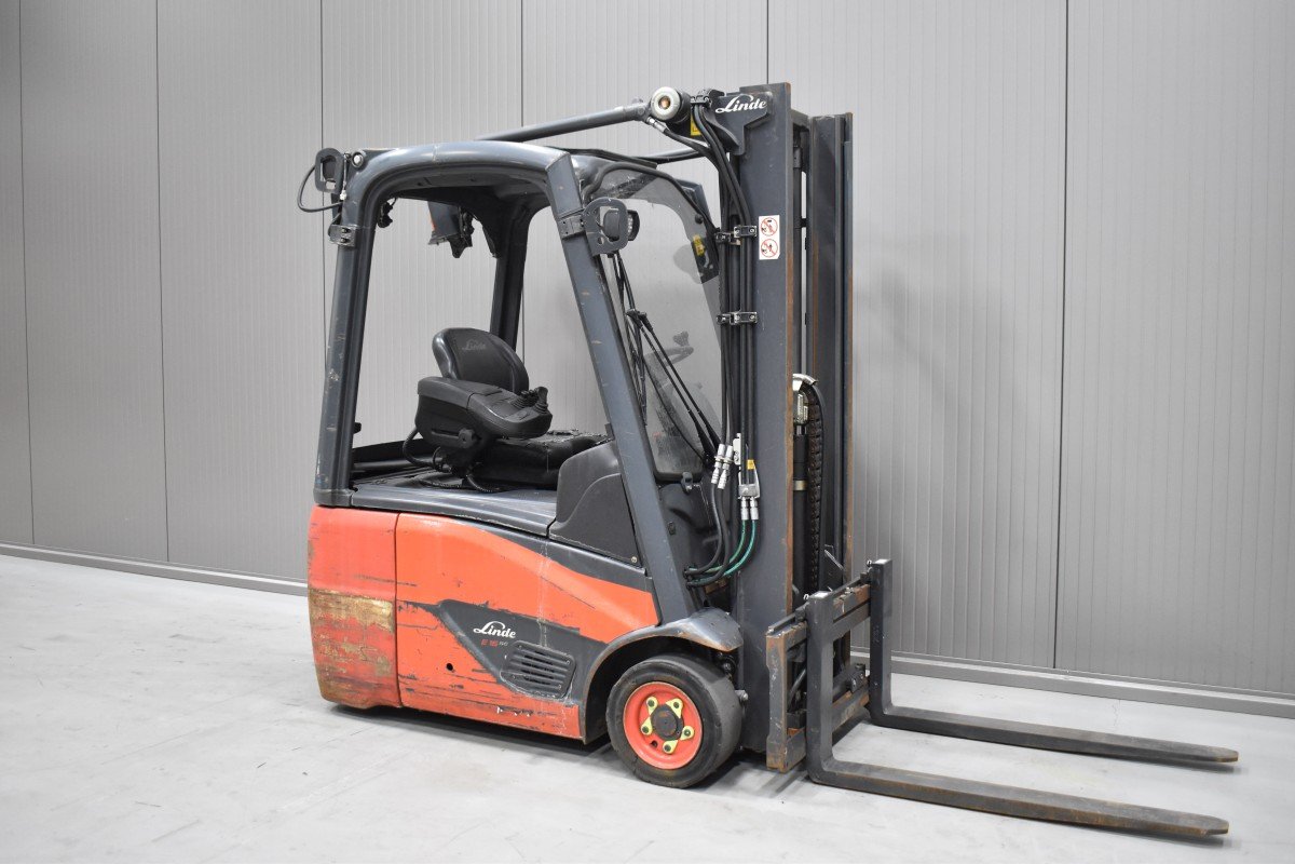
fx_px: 1187
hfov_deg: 57.2
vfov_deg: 40.0
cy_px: 432
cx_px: 648
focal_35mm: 33
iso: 1600
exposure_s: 1/40
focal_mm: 22
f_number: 4
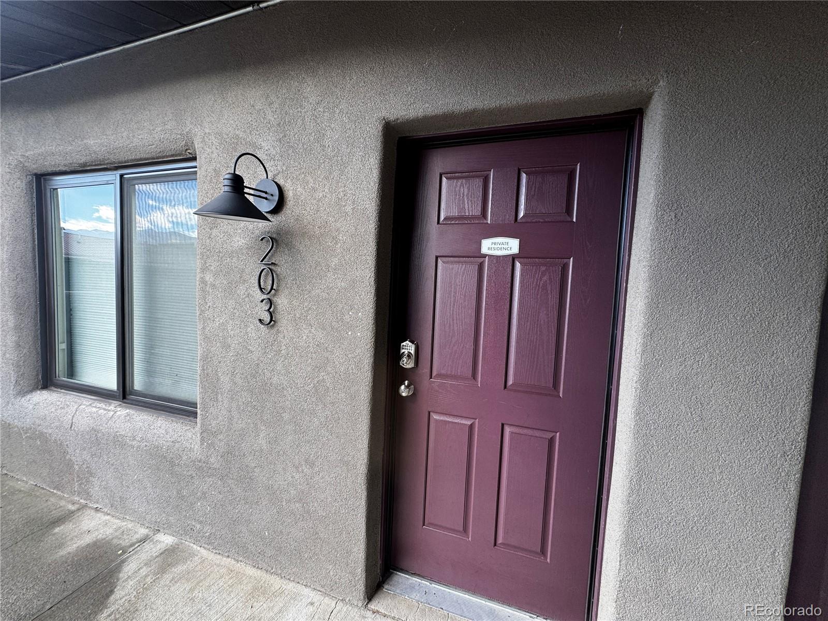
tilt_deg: -4.8
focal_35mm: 14
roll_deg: -2.9
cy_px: 310
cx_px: 414
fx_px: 335
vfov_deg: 85.7
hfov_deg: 102.1
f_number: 2.2
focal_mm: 2.22
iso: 80
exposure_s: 1/99
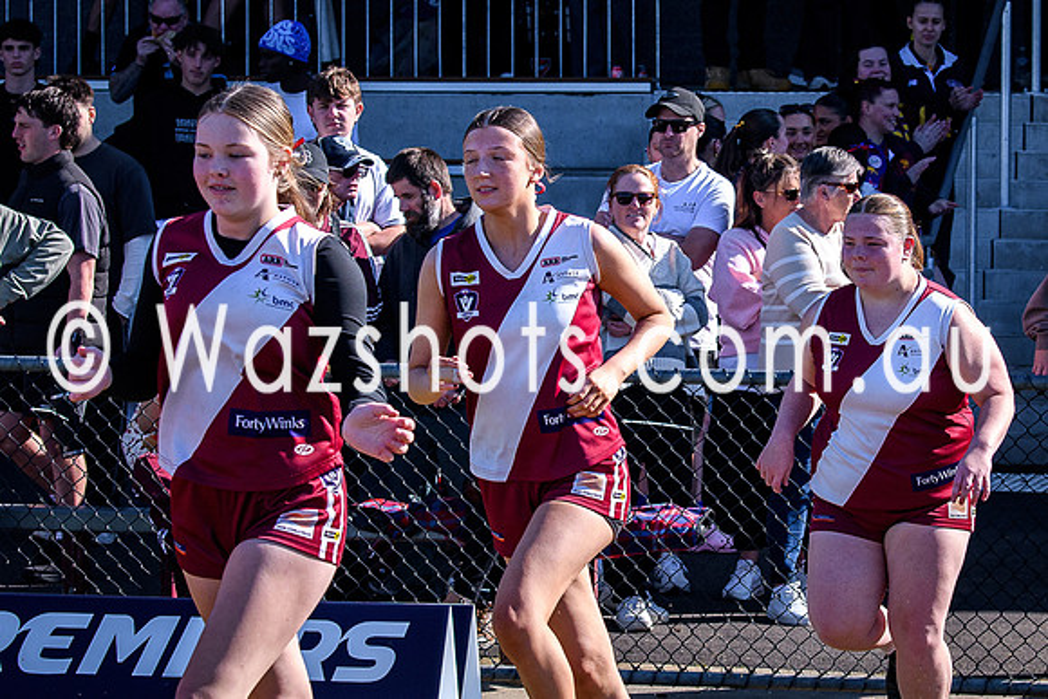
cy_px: 379
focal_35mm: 199
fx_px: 5798
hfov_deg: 10.3
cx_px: 734
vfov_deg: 6.9
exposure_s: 1/1600
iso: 560
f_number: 5.6
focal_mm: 70
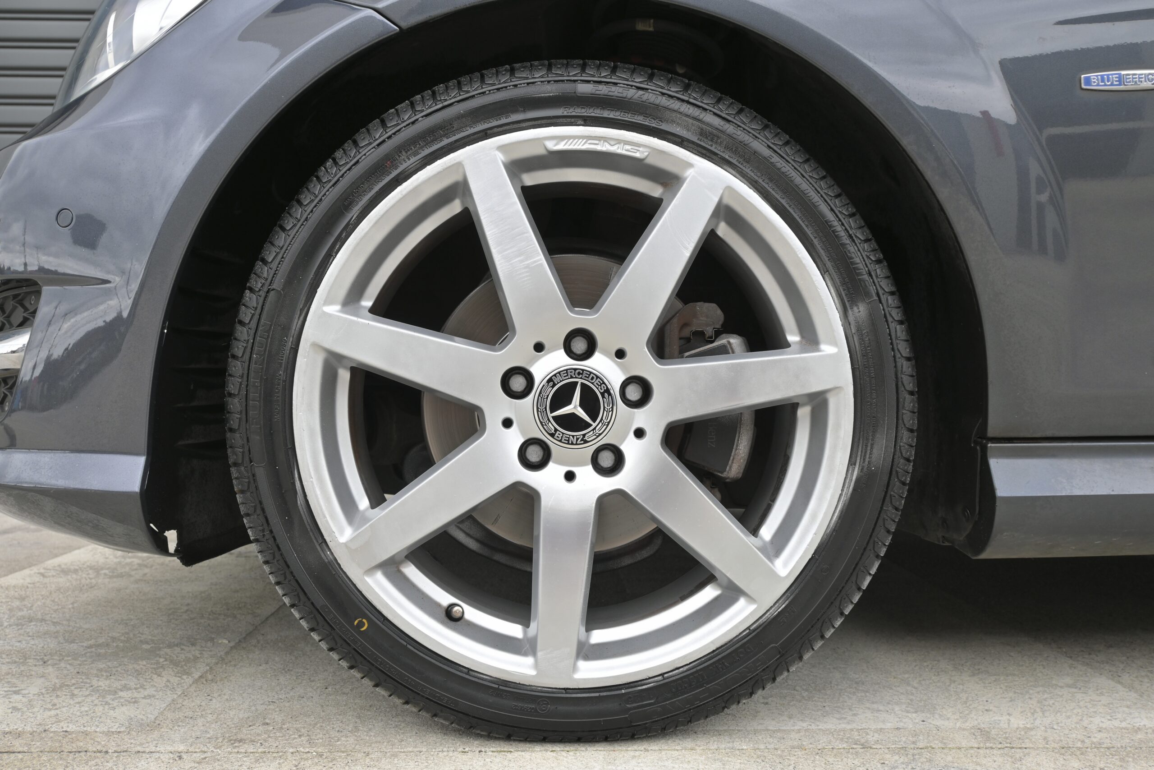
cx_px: 577
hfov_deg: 58.3
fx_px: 1034
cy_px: 385
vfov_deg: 40.8
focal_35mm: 32
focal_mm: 21.5
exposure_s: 1/50
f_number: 7.1
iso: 100
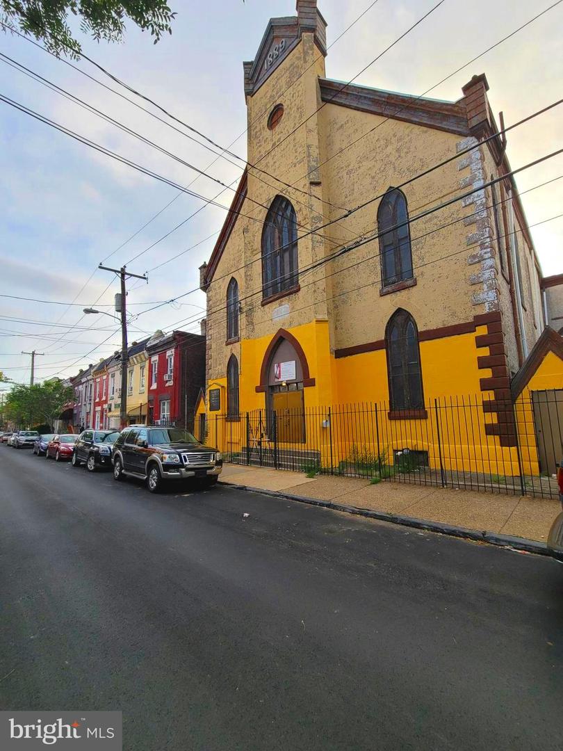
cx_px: 282
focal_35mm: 13
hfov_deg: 89.9
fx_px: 282
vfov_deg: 106.2
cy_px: 376
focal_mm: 2.2
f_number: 2.2
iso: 50
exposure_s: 1/529
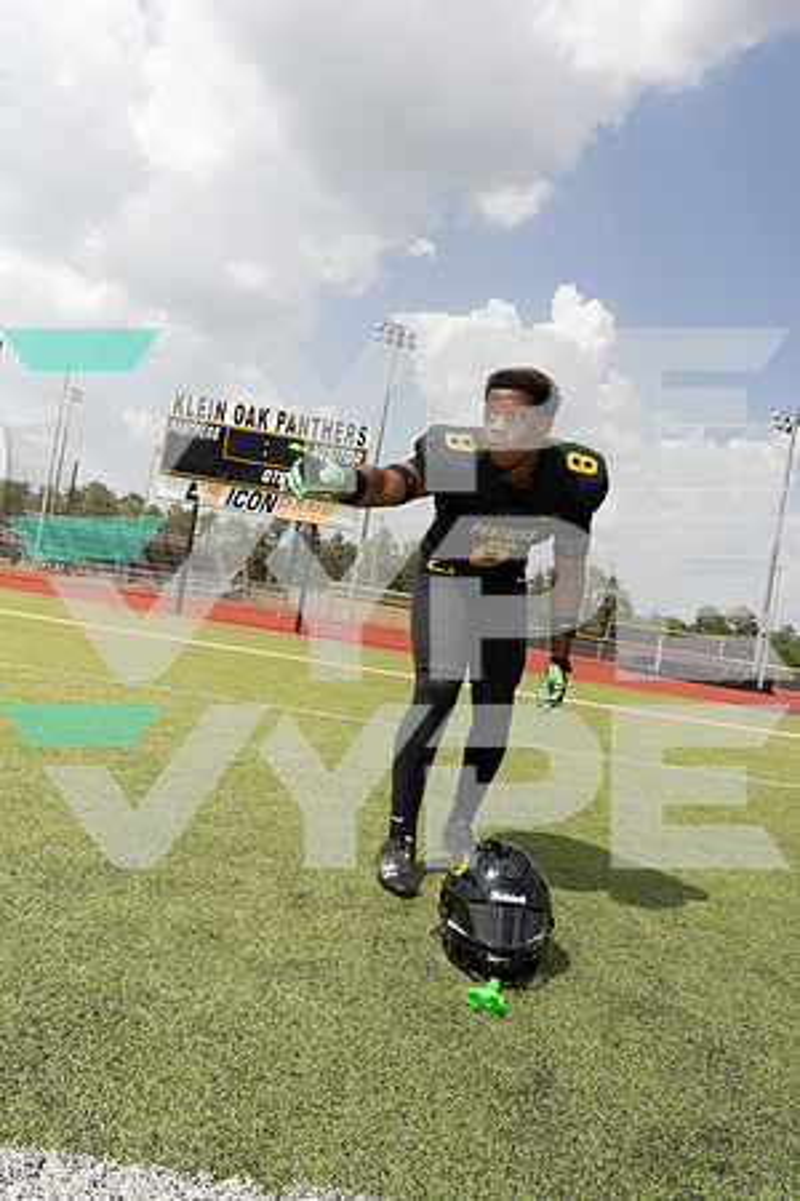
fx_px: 833
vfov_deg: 71.5
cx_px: 400
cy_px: 600
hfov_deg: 51.3
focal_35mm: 25
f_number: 11
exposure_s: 1/250
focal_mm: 25
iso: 160
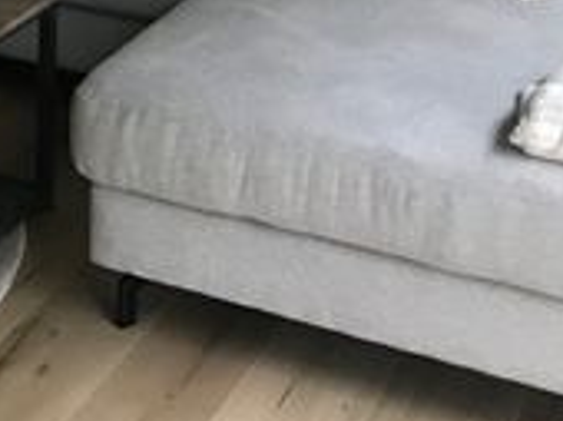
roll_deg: +0.7
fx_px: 1608
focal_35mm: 99
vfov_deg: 13.8
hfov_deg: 18.6
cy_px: -242
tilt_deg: -9.1
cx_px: -156
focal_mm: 3.99
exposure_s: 1/17
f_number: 1.8
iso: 100
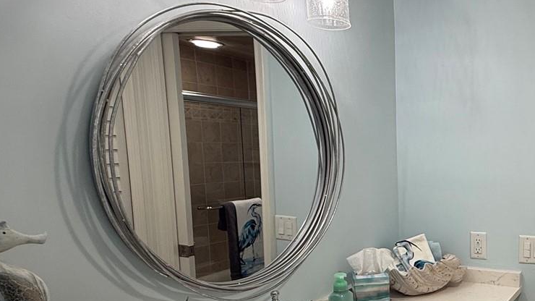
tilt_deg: -7.9
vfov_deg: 35.1
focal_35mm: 33
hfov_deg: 48.7
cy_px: 212
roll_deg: -1.1
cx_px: 536
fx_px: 468
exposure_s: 1/120
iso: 80
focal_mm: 2.22
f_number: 2.2
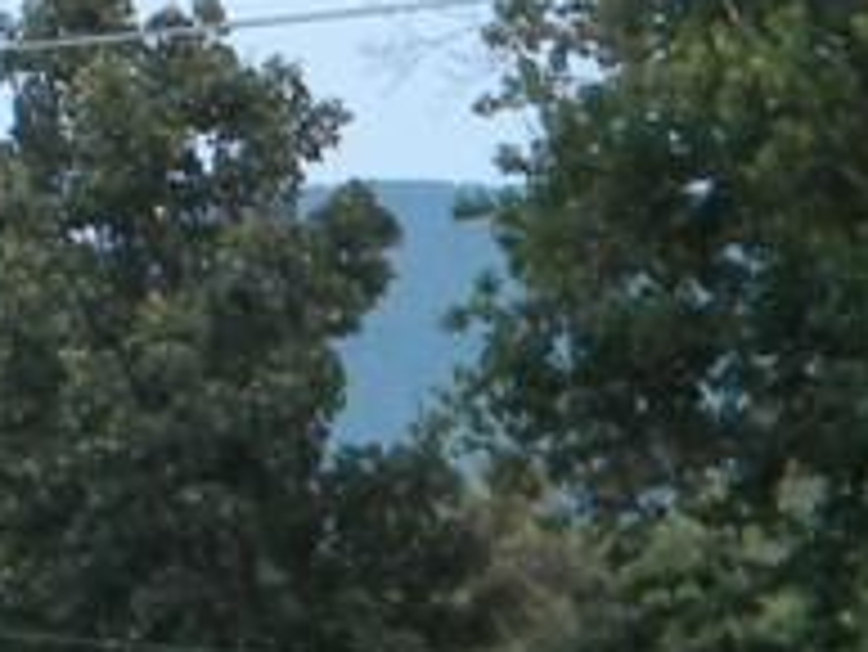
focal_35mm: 355
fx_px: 8907
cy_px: 531
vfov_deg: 4.2
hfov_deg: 5.4
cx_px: -1201
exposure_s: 1/71.1
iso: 80
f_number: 4.3
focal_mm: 12.2
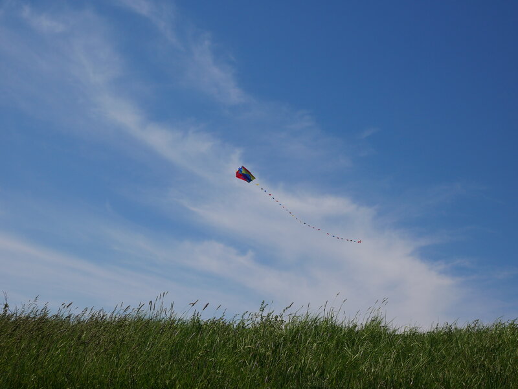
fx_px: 958
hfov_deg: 30.2
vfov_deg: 23.0
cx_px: 259
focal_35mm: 64
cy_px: 194
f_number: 11
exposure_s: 1/640
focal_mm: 32
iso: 200
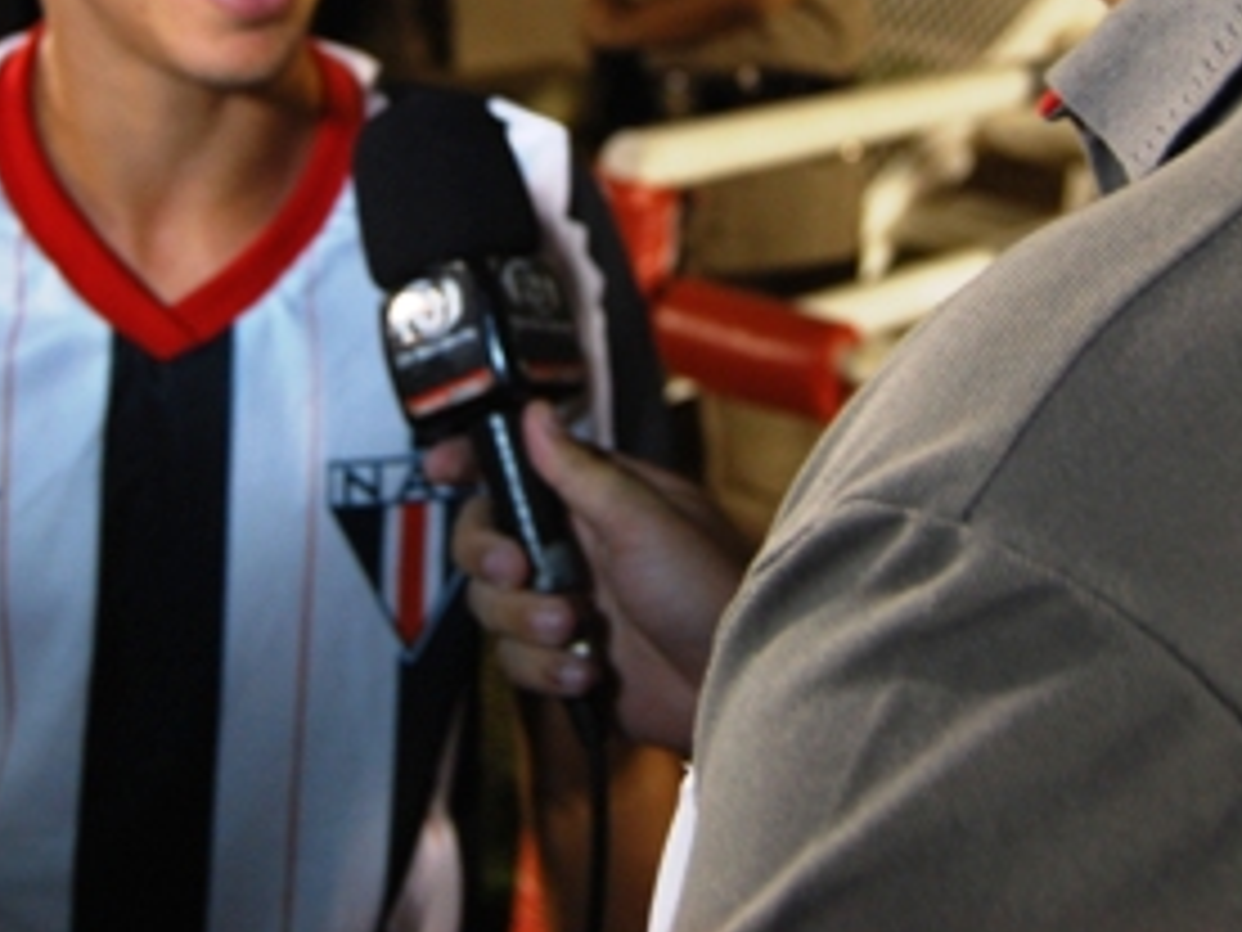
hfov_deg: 28.1
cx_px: 459
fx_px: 2476
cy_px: 43
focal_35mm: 69
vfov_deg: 20.7
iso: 400
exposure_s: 1/50
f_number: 3.8
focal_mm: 22
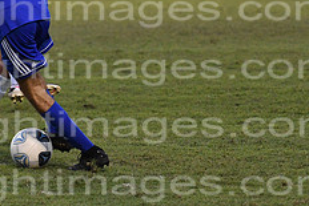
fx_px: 3289
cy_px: -18
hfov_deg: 5.4
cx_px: 35
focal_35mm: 383
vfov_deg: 3.6
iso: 3200
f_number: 3.2
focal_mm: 102
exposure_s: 1/800
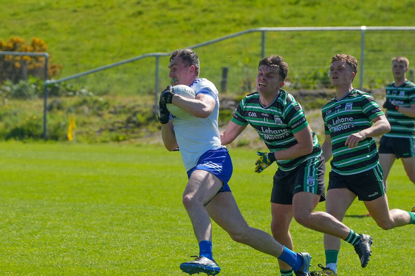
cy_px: 138
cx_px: 208
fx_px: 3457
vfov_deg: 4.6
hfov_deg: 6.9
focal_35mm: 300
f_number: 5.6
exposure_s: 1/1000
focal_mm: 200
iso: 320
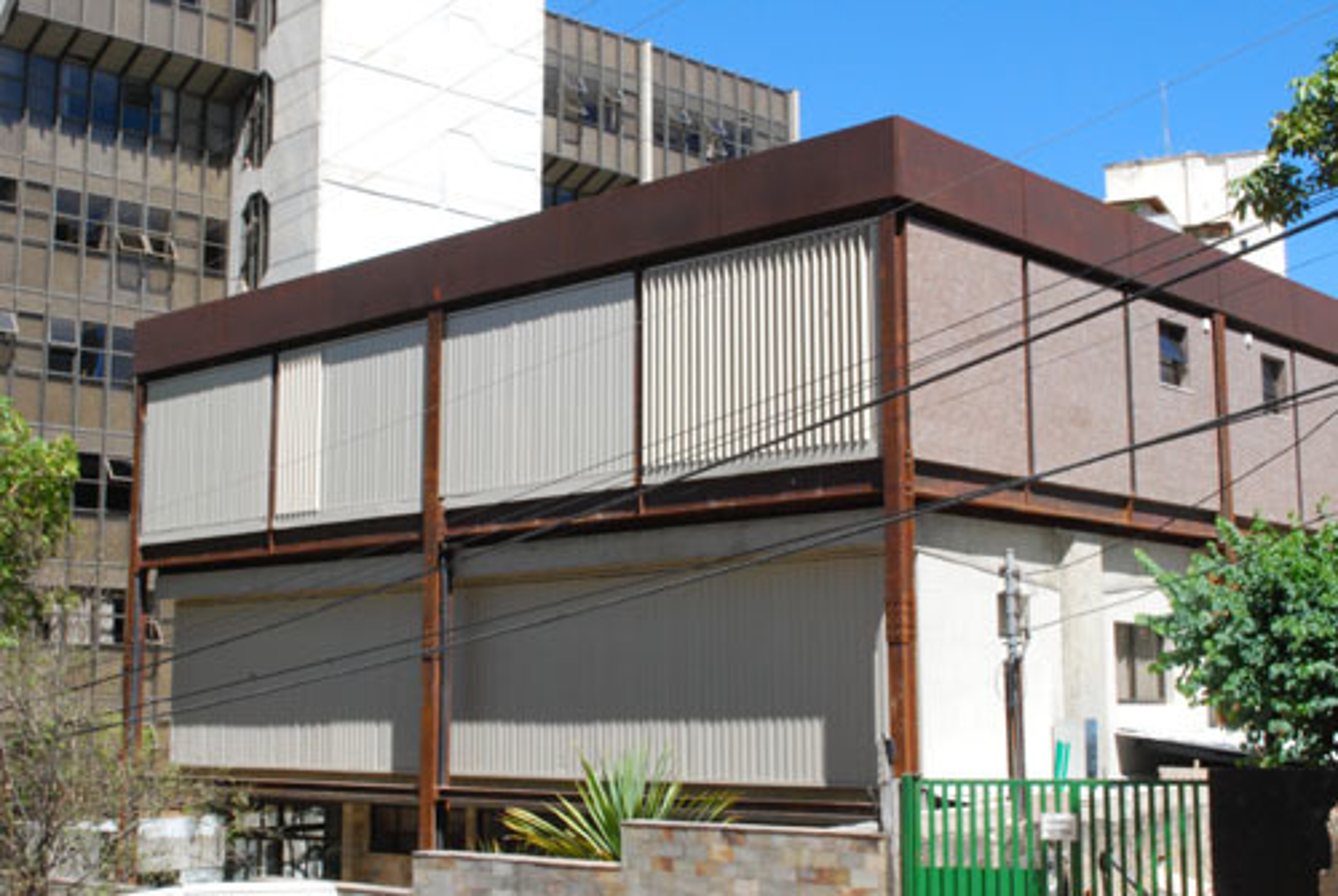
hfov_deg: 41.1
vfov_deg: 28.2
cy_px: 448
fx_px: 1787
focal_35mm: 48
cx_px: 669
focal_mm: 32
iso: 800
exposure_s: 1/60
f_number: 32
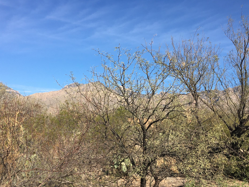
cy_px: 126
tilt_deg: +2.1
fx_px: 295
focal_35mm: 41
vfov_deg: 34.8
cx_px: 122
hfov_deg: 45.8
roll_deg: -3.0
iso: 25
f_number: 2.2
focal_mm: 4.15
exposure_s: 1/1374
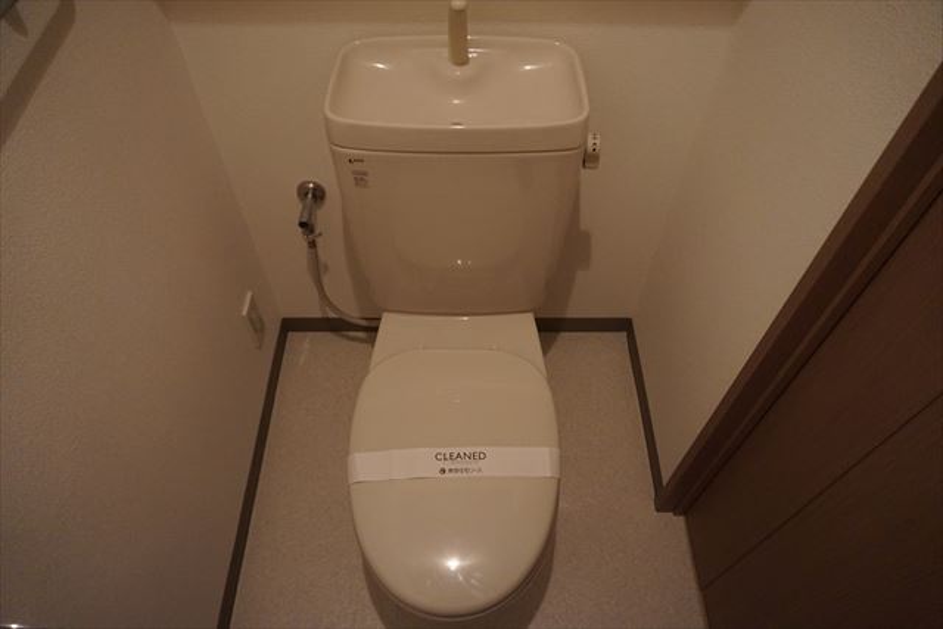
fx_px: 629
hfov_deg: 73.7
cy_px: 314
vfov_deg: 53.2
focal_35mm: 24
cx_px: 472
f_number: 3.5
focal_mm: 16
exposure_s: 1/125
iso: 3200
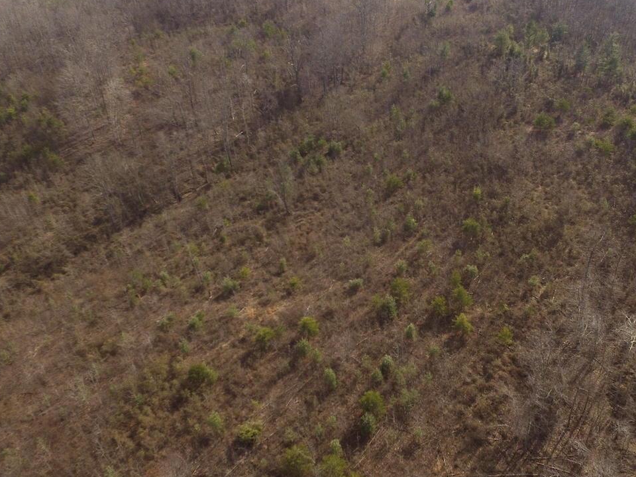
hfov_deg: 59.5
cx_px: 382
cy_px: 223
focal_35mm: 30
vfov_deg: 46.8
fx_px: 551
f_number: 2.8
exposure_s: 1/1093
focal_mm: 3.61
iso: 100
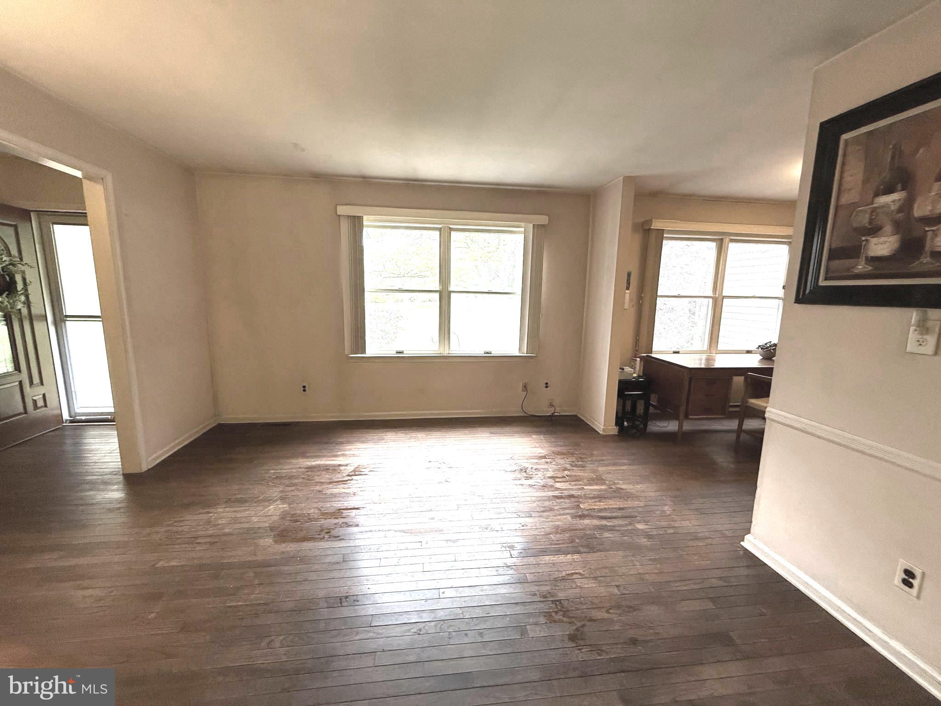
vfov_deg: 85.7
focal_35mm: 14
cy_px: 353
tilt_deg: -8.6
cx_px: 470
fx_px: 381
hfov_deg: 102.1
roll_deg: -0.5
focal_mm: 2.22
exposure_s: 1/120
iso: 320
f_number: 2.2
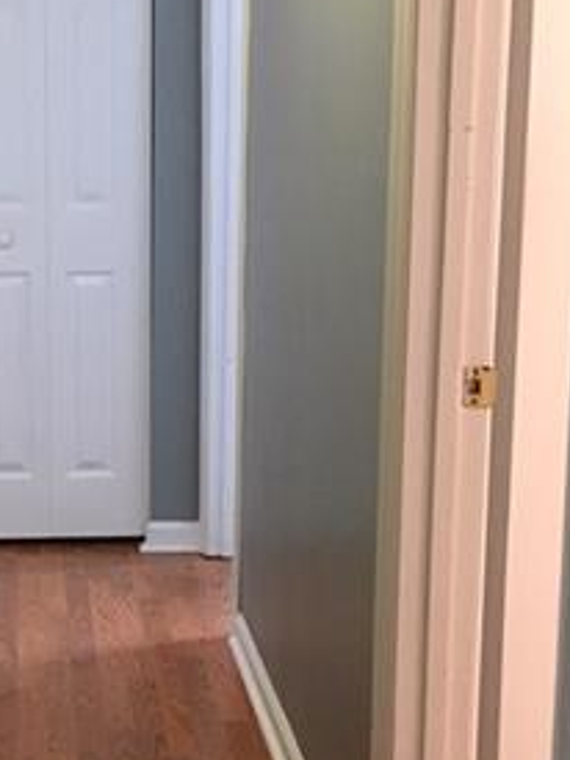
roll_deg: -0.4
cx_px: 111
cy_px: 486
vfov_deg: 24.1
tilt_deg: -12.5
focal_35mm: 81
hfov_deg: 18.0
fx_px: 1780
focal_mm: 4.15
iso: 200
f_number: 2.2
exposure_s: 1/15
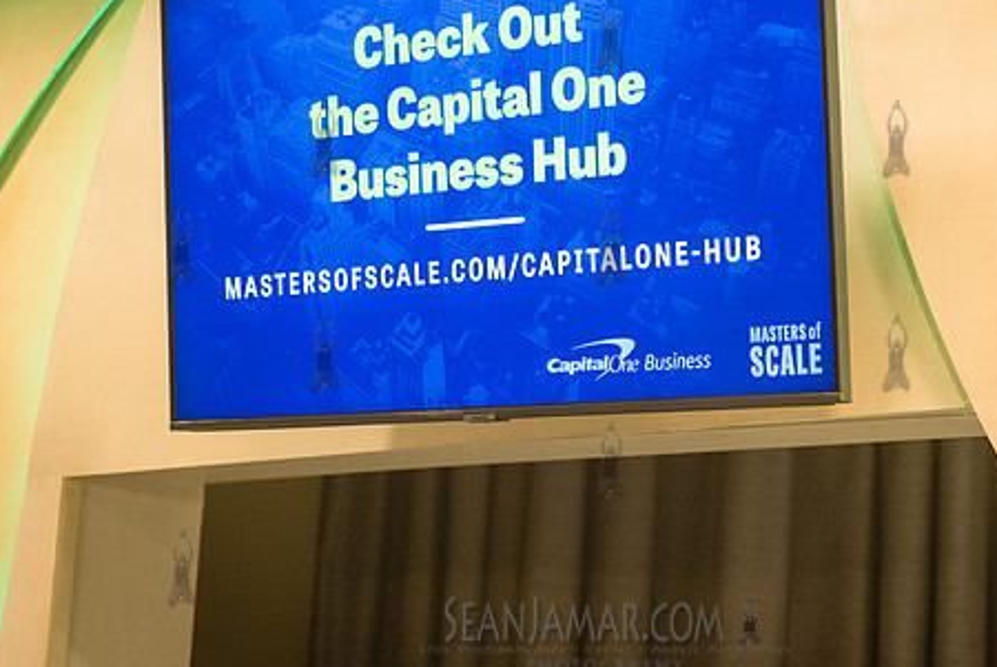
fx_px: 2855
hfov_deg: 19.8
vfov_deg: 13.3
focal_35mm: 103
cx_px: 609
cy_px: 245
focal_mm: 80
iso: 6400
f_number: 3.5
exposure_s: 1/125
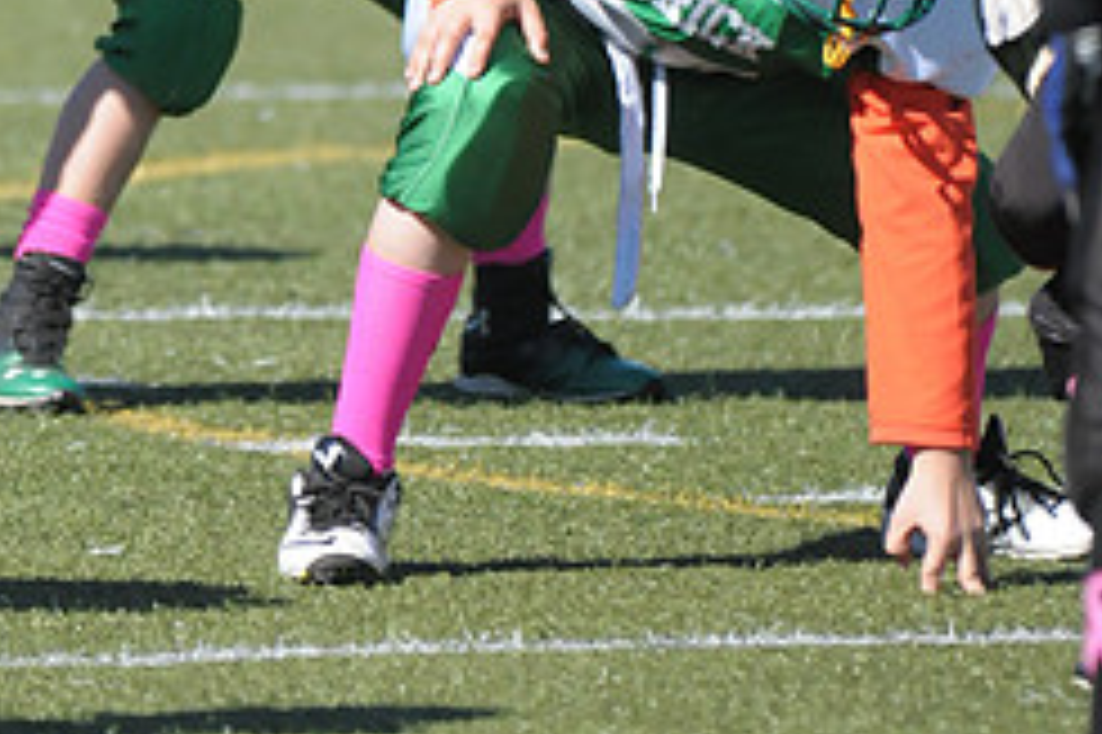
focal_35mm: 922
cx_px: 529
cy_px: -410
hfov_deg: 2.2
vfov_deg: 1.5
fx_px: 28204
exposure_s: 1/6400
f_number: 4
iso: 1000
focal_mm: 260
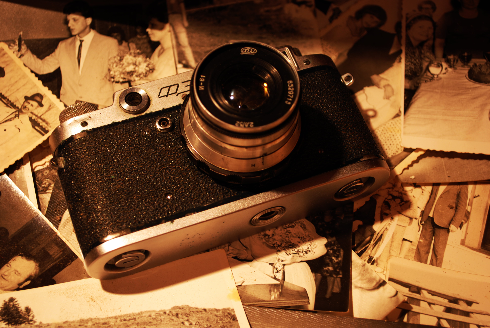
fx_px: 777
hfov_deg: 35.0
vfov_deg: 23.8
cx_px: 245
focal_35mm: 57
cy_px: 164
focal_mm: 38
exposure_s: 1/5
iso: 100
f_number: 5.3
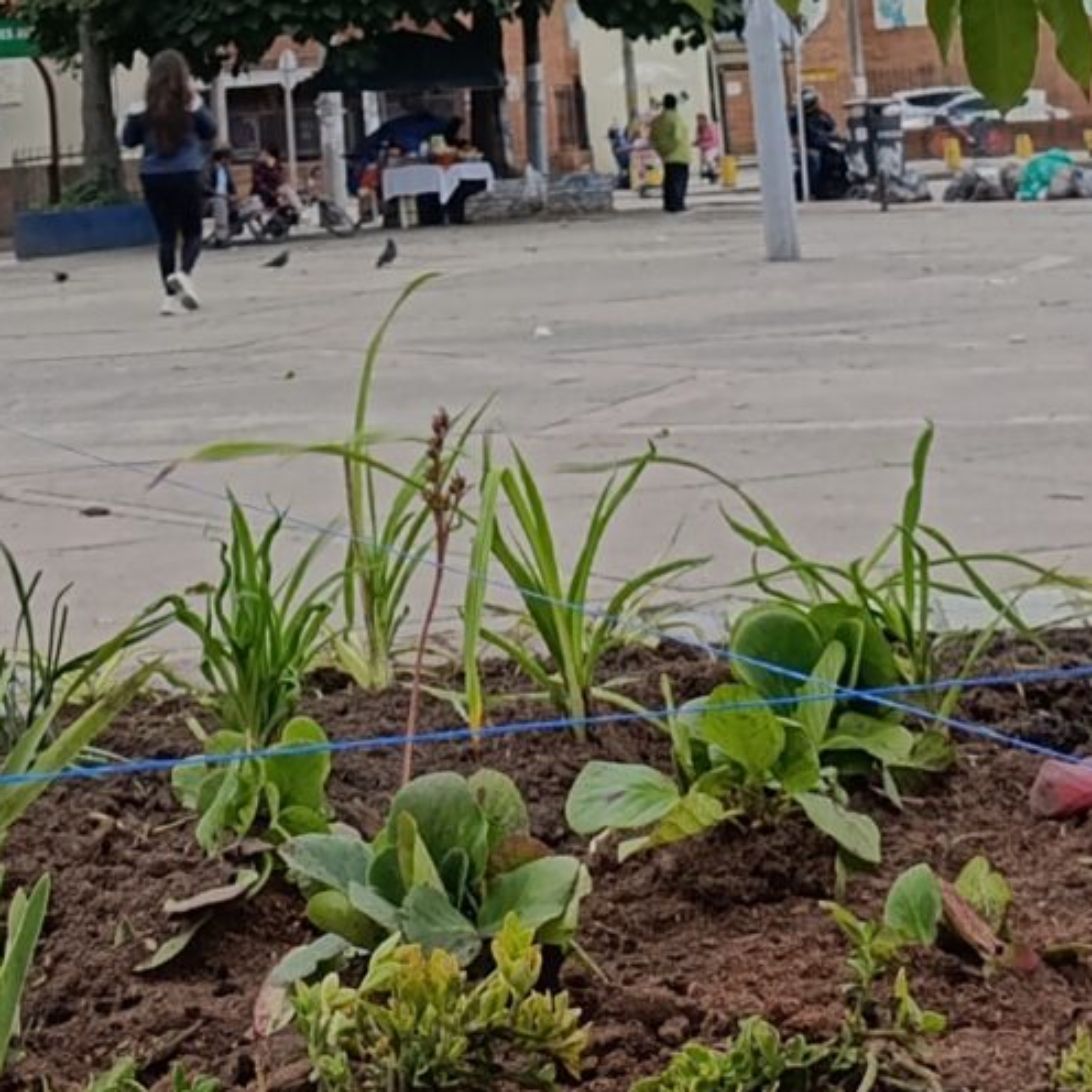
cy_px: -575
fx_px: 3747
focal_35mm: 105
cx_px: 203
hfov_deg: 16.4
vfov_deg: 15.3
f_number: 1.6
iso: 50
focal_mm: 6.14
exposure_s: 1/403
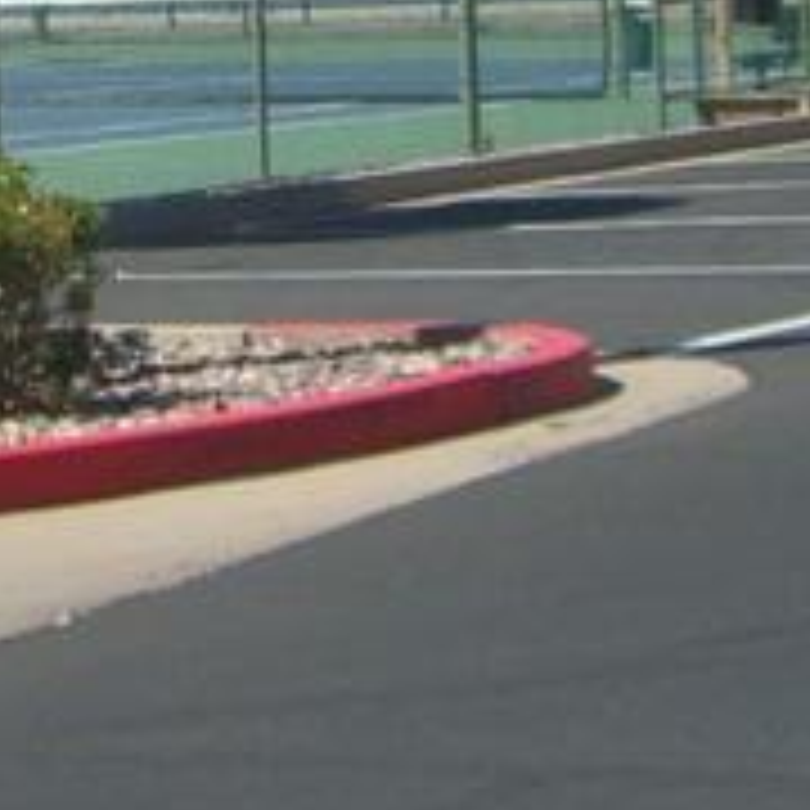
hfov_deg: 9.1
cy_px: -544
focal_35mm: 191
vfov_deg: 8.8
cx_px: -45
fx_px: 5056
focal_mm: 6.2
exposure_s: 1/640
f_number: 4.3
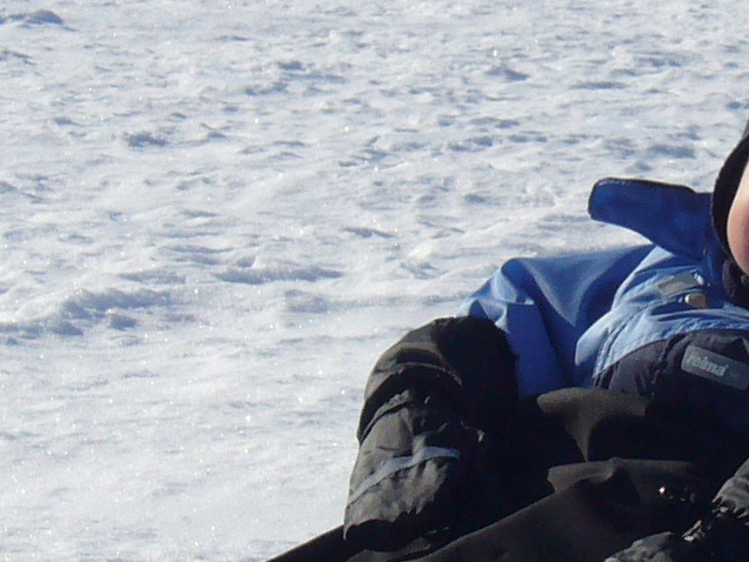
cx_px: 758
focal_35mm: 243
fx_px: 5259
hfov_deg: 8.1
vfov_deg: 6.1
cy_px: 236
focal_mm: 9.1
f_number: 7
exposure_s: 1/640
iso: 80
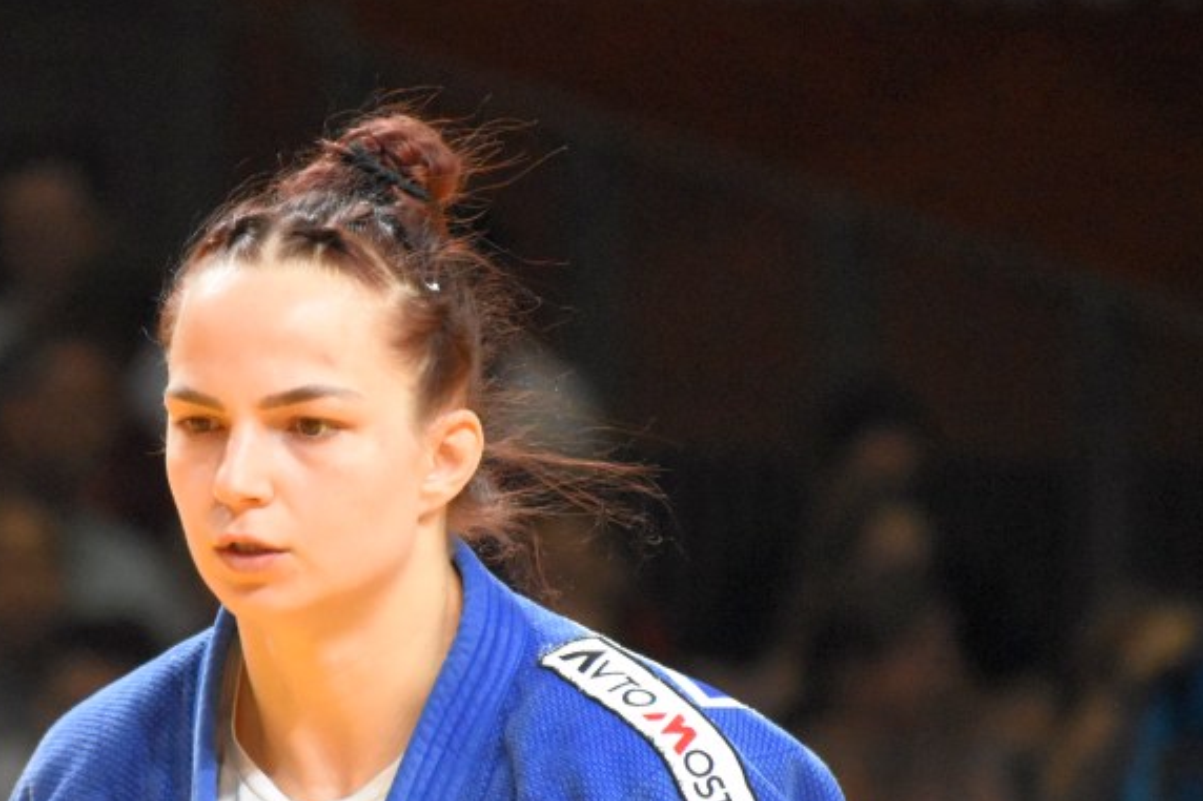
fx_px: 21546
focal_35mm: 645
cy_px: 537
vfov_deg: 2.1
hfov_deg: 3.2
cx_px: 273
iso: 6400
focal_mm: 240
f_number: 7.1
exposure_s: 1/640
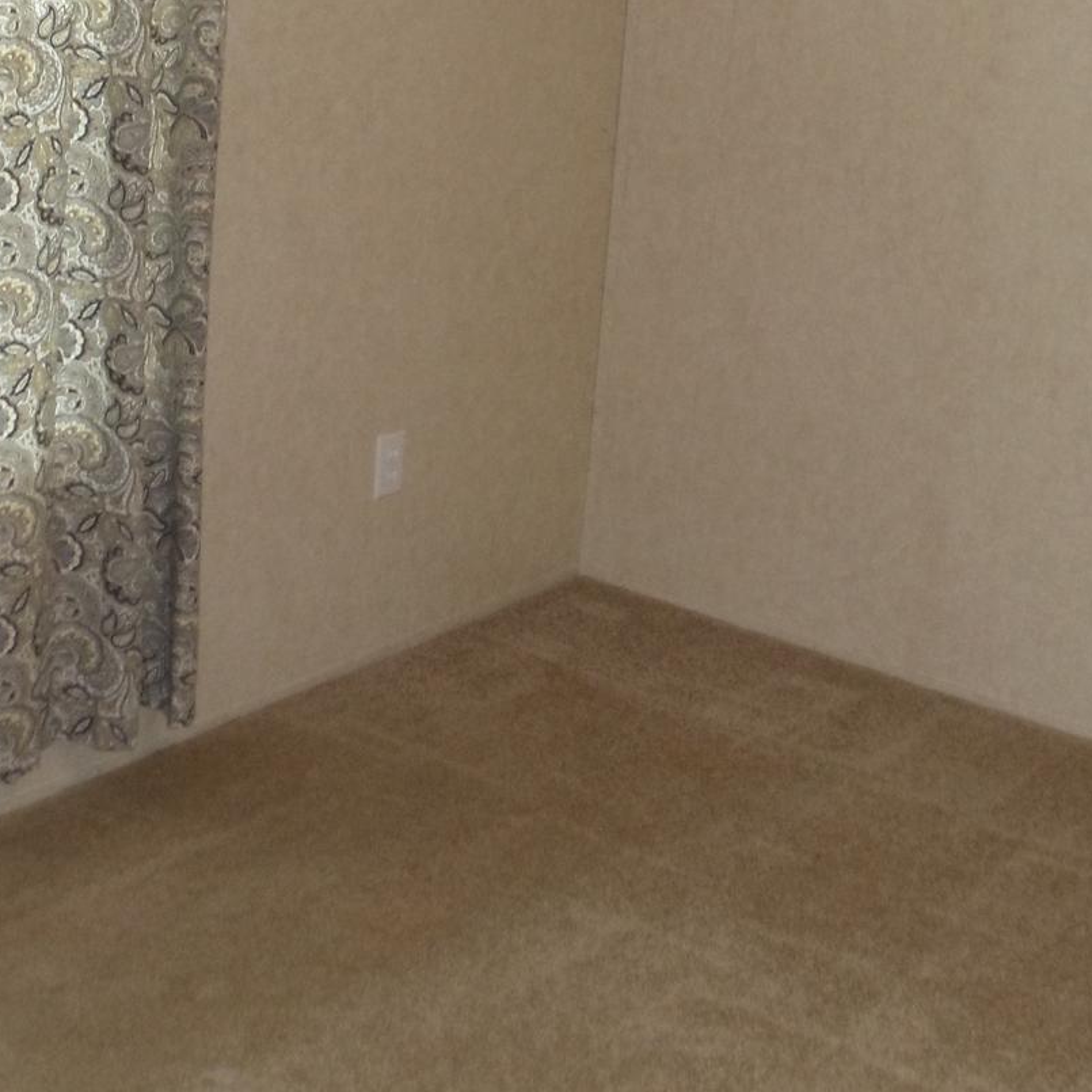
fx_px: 3533
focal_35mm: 99
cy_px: 83
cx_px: 707
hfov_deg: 17.5
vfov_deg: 17.3
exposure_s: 1/30
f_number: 3.5
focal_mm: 6
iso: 200
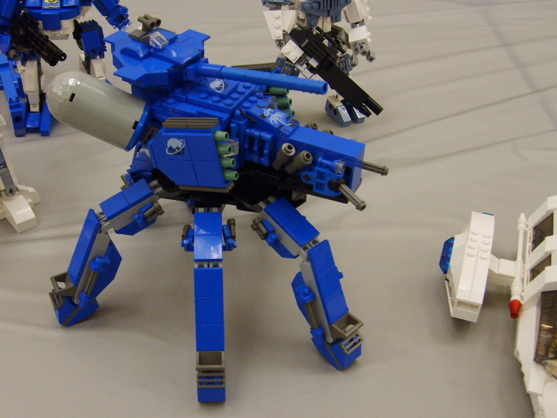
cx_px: 219
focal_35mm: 43
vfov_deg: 33.6
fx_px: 692
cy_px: 233
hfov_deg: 43.6
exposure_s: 1/30
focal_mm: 5.8
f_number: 2.8
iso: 140
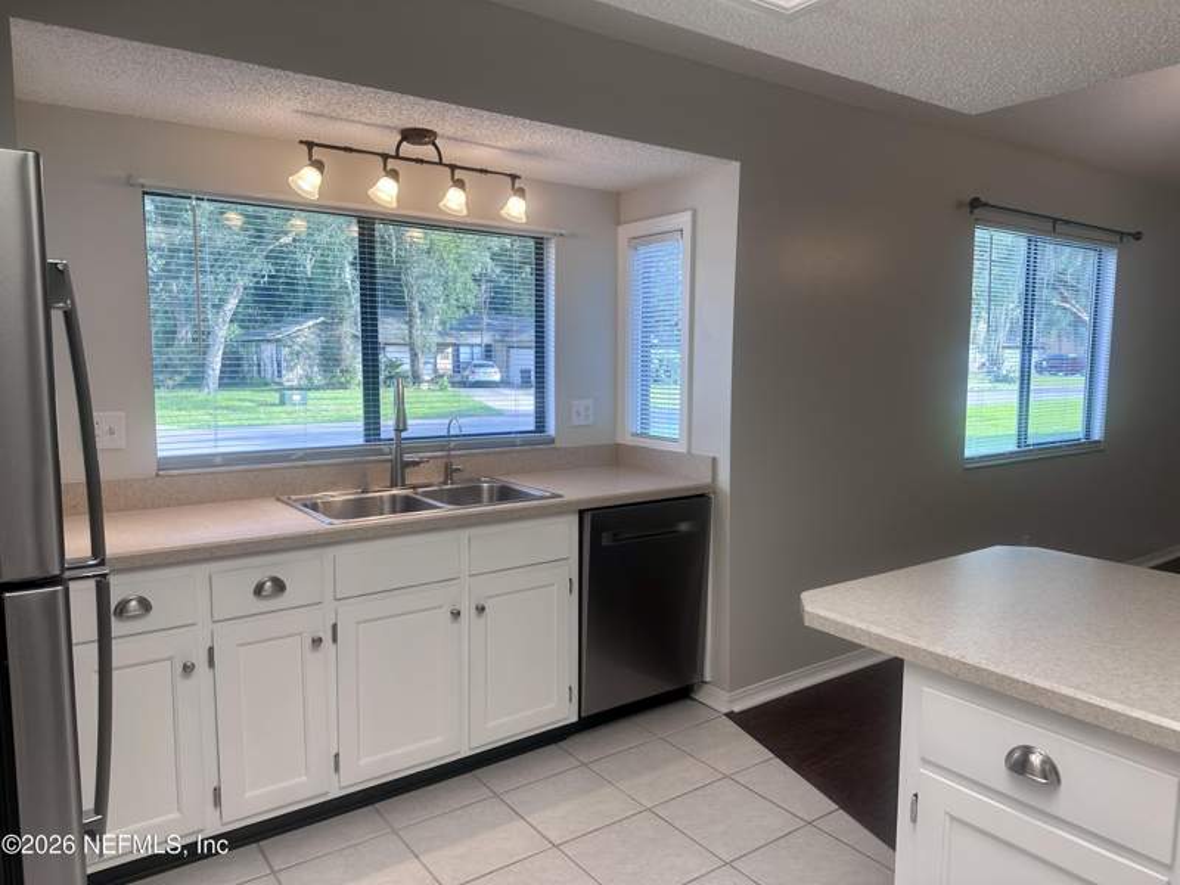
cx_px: 590
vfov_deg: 56.8
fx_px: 818
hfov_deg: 71.6
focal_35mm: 24
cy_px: 442
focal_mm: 6.86
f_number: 1.78
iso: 64
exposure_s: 1/151
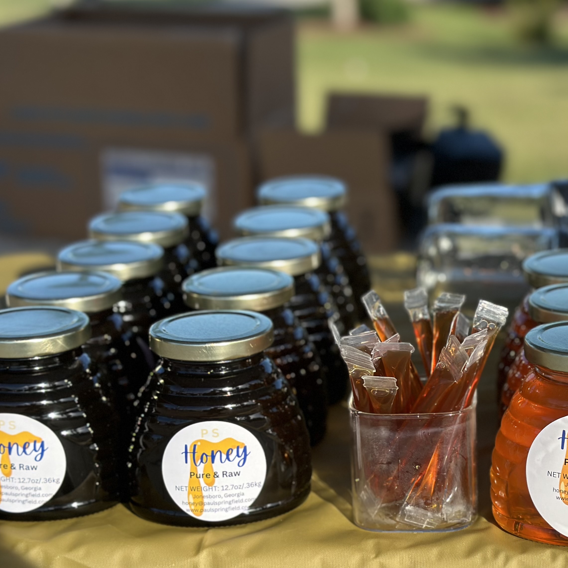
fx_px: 1392
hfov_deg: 22.8
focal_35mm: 75
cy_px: 328
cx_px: 422
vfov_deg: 23.0
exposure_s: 1/2203
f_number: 1.78
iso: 100
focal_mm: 6.86
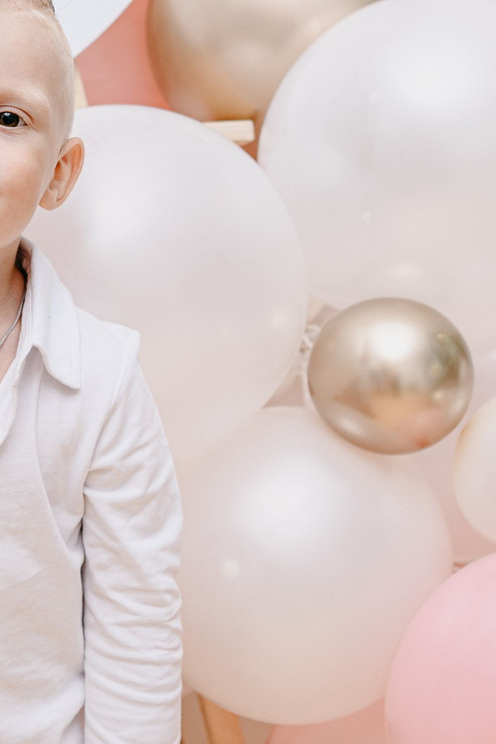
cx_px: 15
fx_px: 2584
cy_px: 182
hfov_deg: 10.9
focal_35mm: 125
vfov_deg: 16.3
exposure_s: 1/160
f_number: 3.2
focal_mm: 48
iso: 125
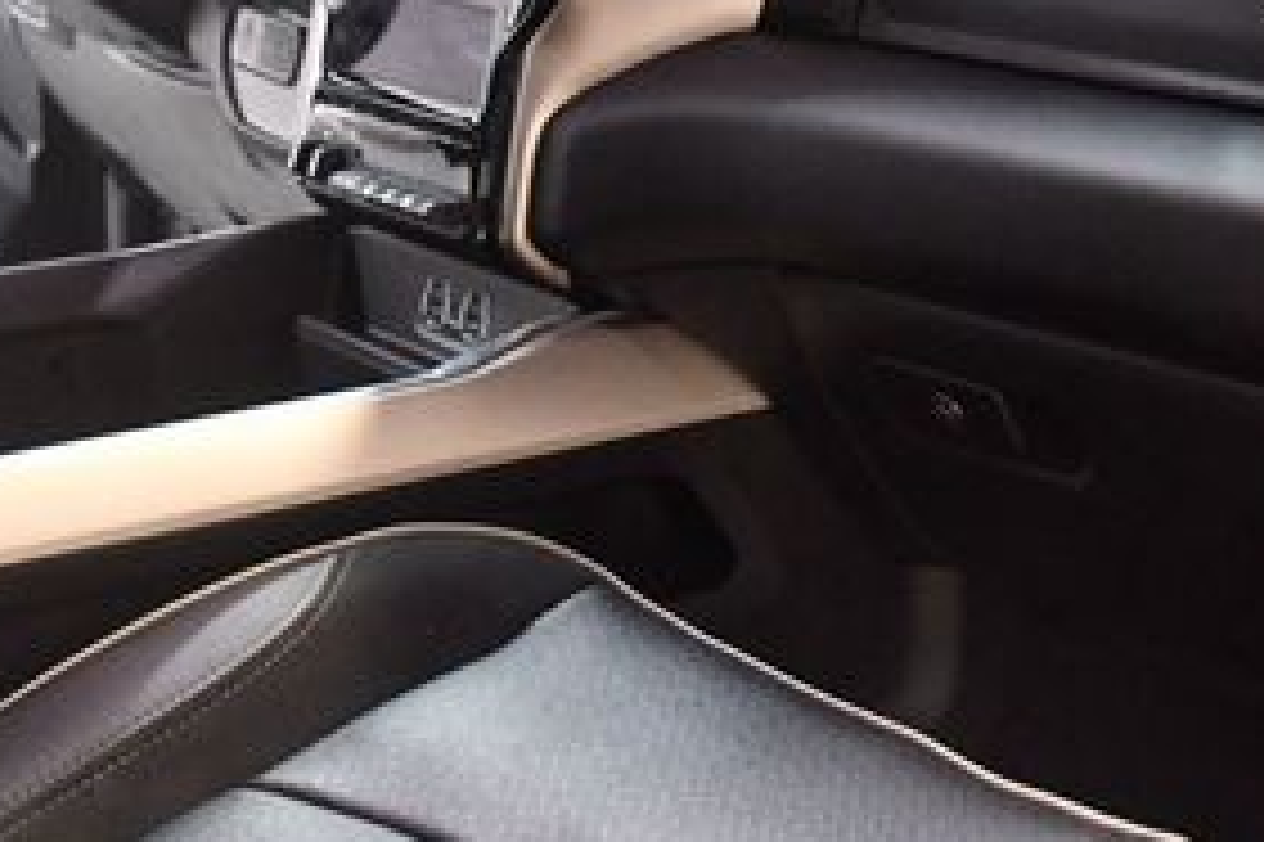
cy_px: 153
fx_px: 2877
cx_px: 895
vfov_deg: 16.5
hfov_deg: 24.6
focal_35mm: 82
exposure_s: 1/60
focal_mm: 24
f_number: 3.8
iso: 8000
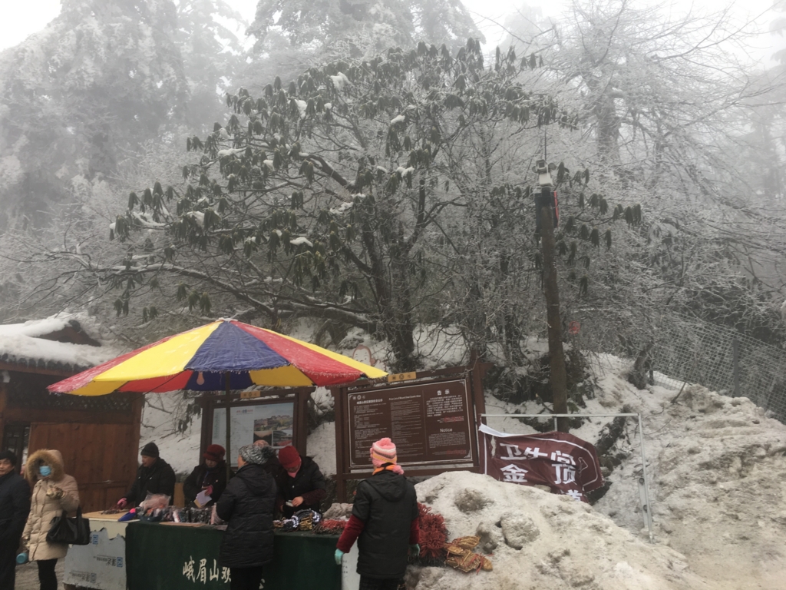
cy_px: 295
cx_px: 393
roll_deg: +0.1
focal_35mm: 29
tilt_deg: +13.8
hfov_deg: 61.7
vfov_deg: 48.2
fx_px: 658
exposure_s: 1/105
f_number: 2.2
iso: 25
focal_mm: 4.15
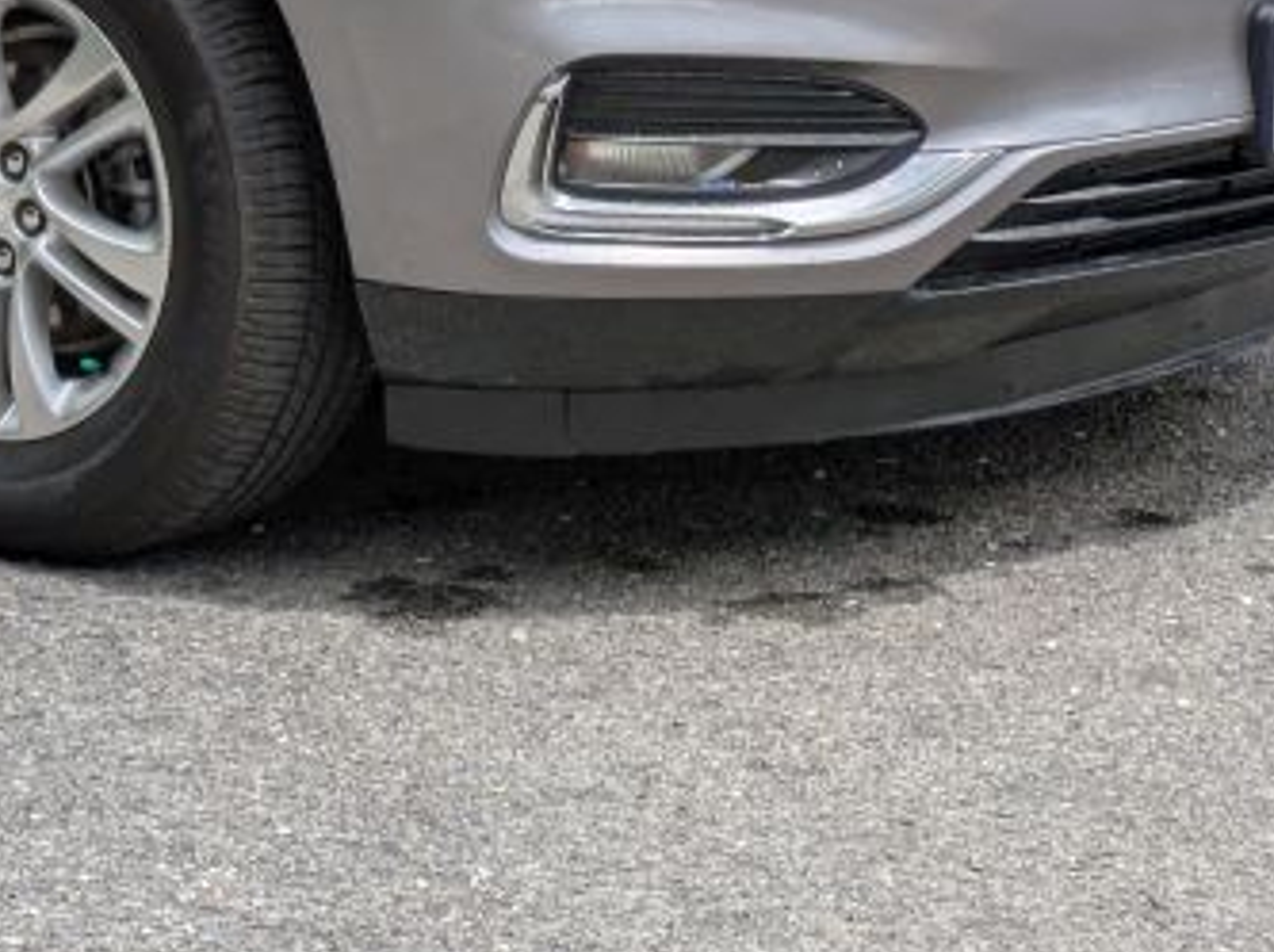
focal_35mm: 157
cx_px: -226
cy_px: -157
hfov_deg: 12.3
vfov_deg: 9.3
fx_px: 5772
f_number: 1.89
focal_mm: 5.43
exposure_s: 1/1230
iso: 44
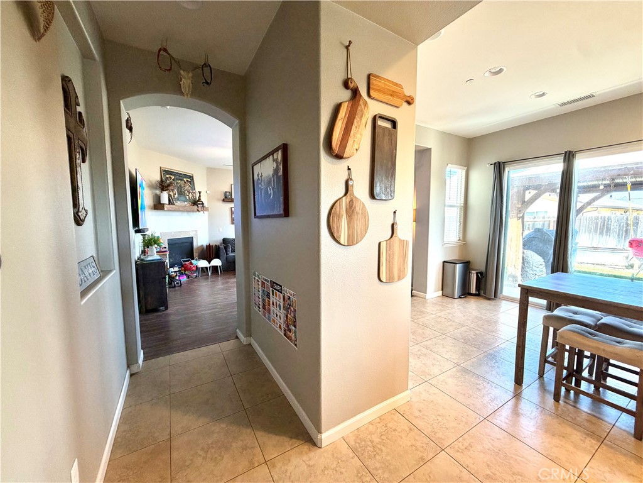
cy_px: 242
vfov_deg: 85.7
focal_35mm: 14
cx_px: 322
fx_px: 260
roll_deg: +1.0
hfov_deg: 102.1
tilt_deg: -6.0
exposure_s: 1/60
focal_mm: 2.22
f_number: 2.2
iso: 200
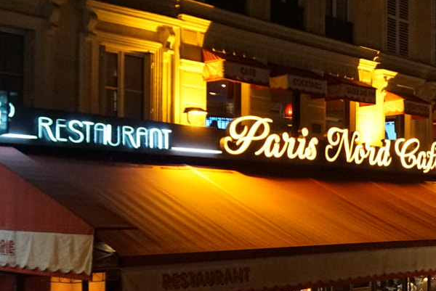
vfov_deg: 21.1
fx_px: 776
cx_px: 360
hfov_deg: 30.5
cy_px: 211
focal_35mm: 64
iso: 3200
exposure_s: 1/160
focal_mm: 16
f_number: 3.5
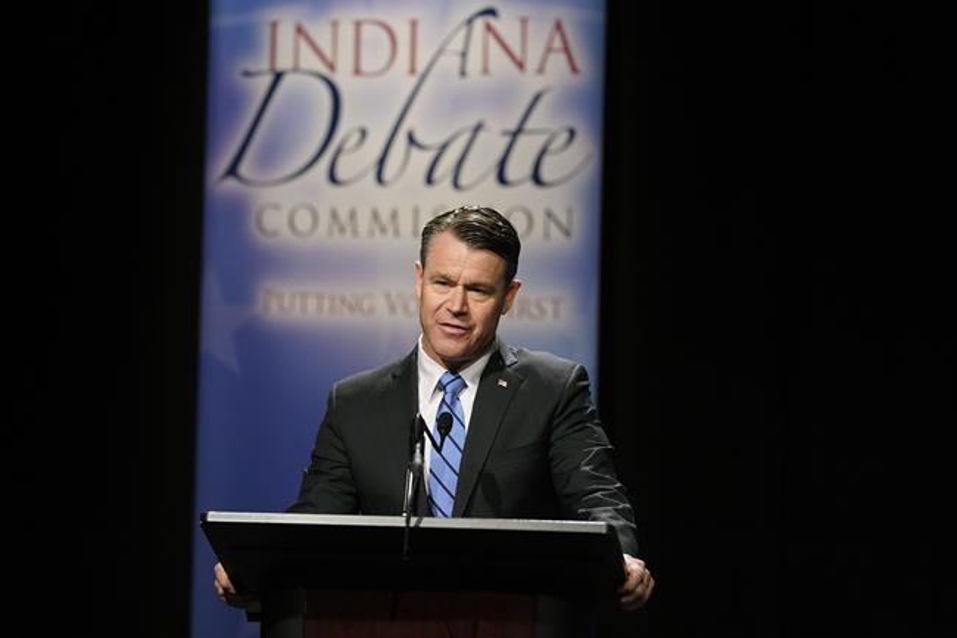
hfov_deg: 14.4
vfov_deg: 9.6
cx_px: 478
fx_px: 3800
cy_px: 319
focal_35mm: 143
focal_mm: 143
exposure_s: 1/500
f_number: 3.2
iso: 5000
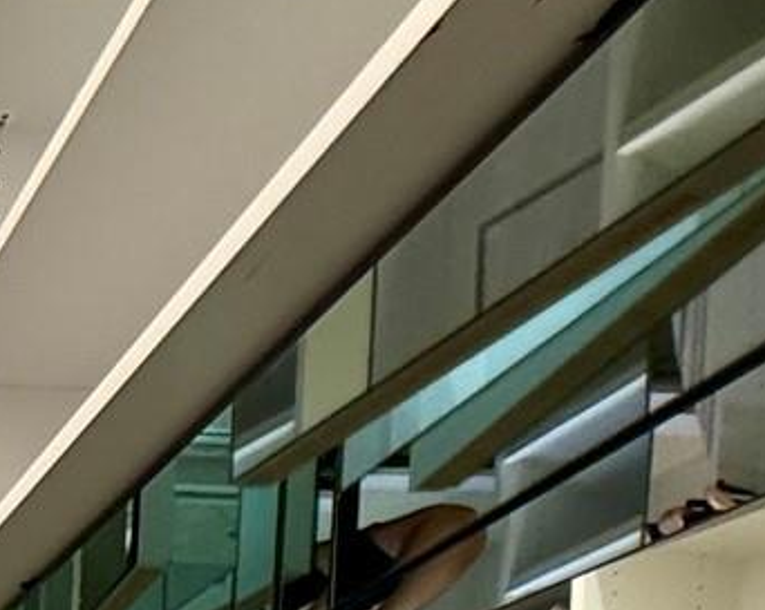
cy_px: 1242
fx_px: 1448
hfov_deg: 22.0
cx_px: -510
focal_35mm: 64
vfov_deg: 17.0
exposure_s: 1/60
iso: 250
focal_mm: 2.22
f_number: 2.2
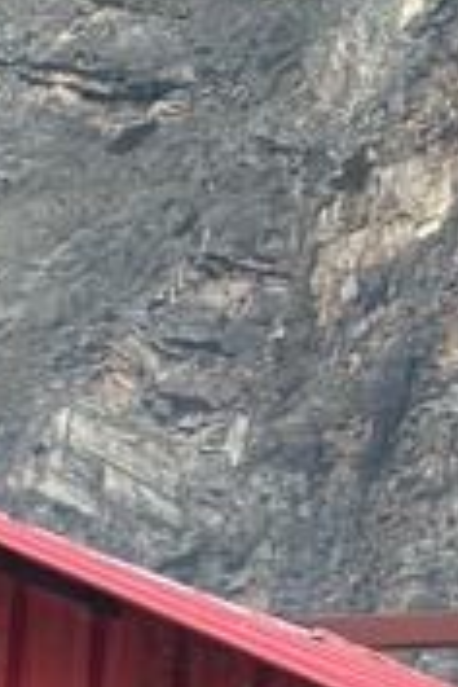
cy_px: 1063
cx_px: 939
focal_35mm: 361
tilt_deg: +7.1
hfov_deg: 3.8
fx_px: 6889
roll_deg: -3.0
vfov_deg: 5.6
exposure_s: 1/511
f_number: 1.78
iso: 80
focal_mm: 6.86
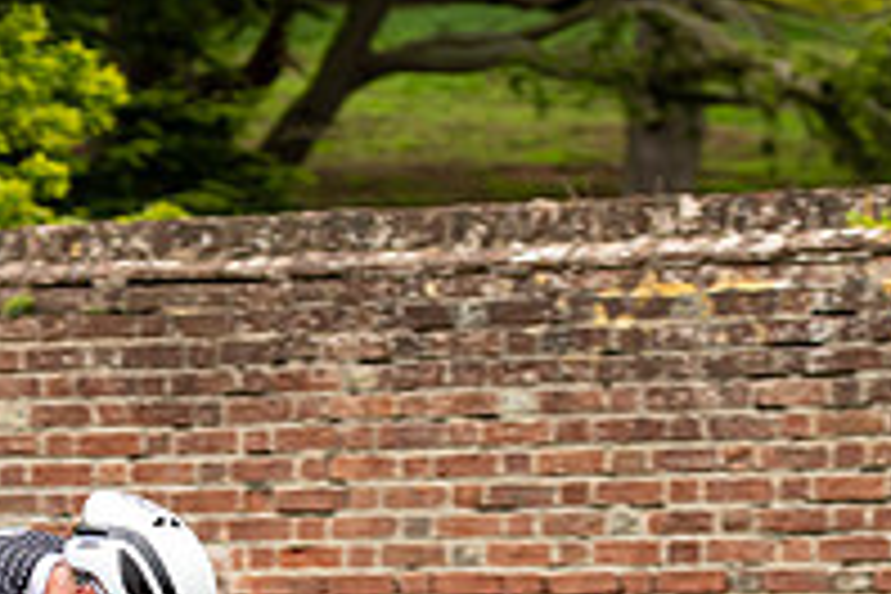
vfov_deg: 4.2
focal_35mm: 325
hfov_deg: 6.3
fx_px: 8043
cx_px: 59
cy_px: 687
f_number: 3.5
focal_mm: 70
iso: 500
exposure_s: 1/1000
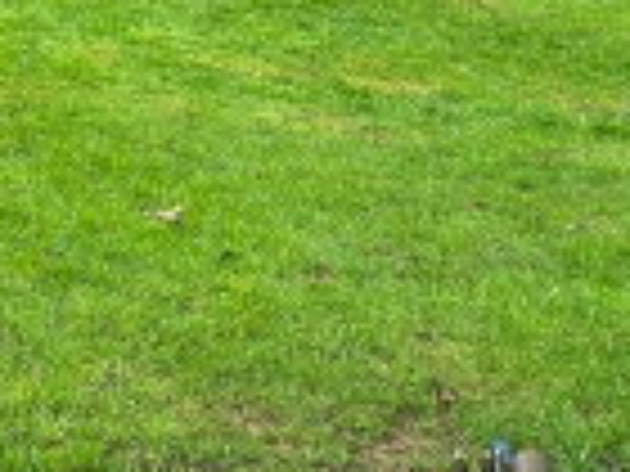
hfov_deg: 20.4
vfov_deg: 13.9
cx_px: 104
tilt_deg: -0.8
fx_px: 1729
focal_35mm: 95
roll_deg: +2.6
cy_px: -364
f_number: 1.5
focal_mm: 5.7
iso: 64
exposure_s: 1/121
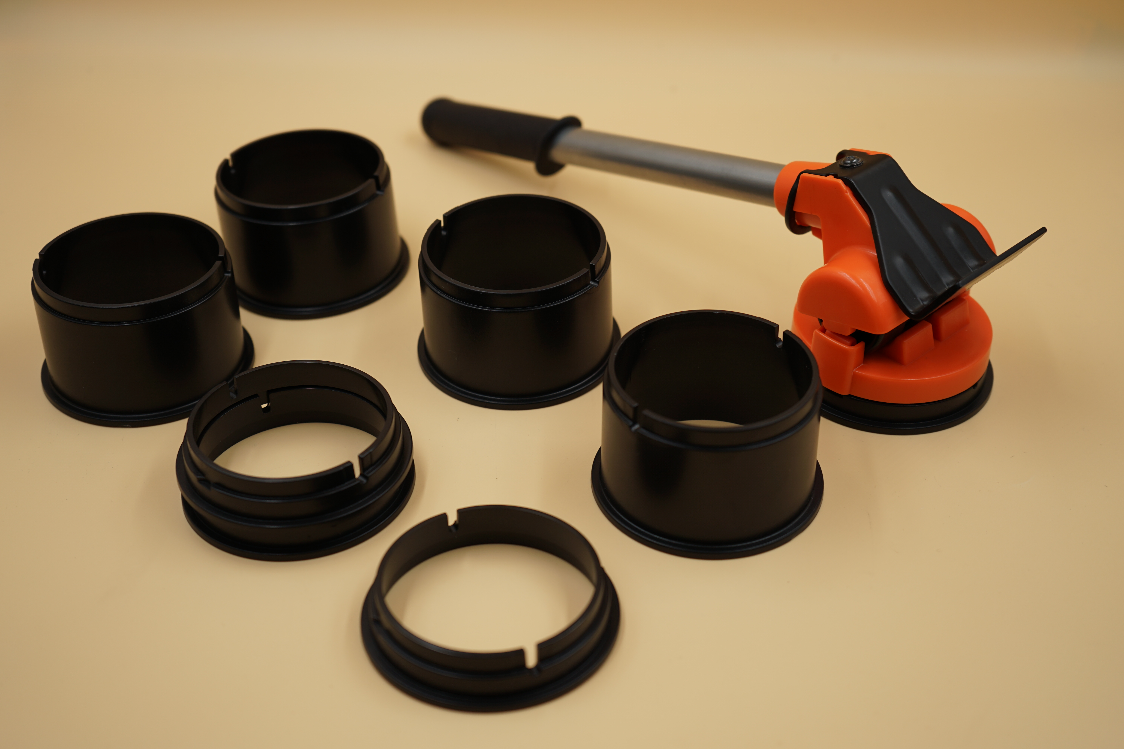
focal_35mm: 43
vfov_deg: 31.2
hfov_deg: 45.4
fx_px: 1342
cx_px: 562
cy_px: 374
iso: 100
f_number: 4.5
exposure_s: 1/160
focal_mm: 43
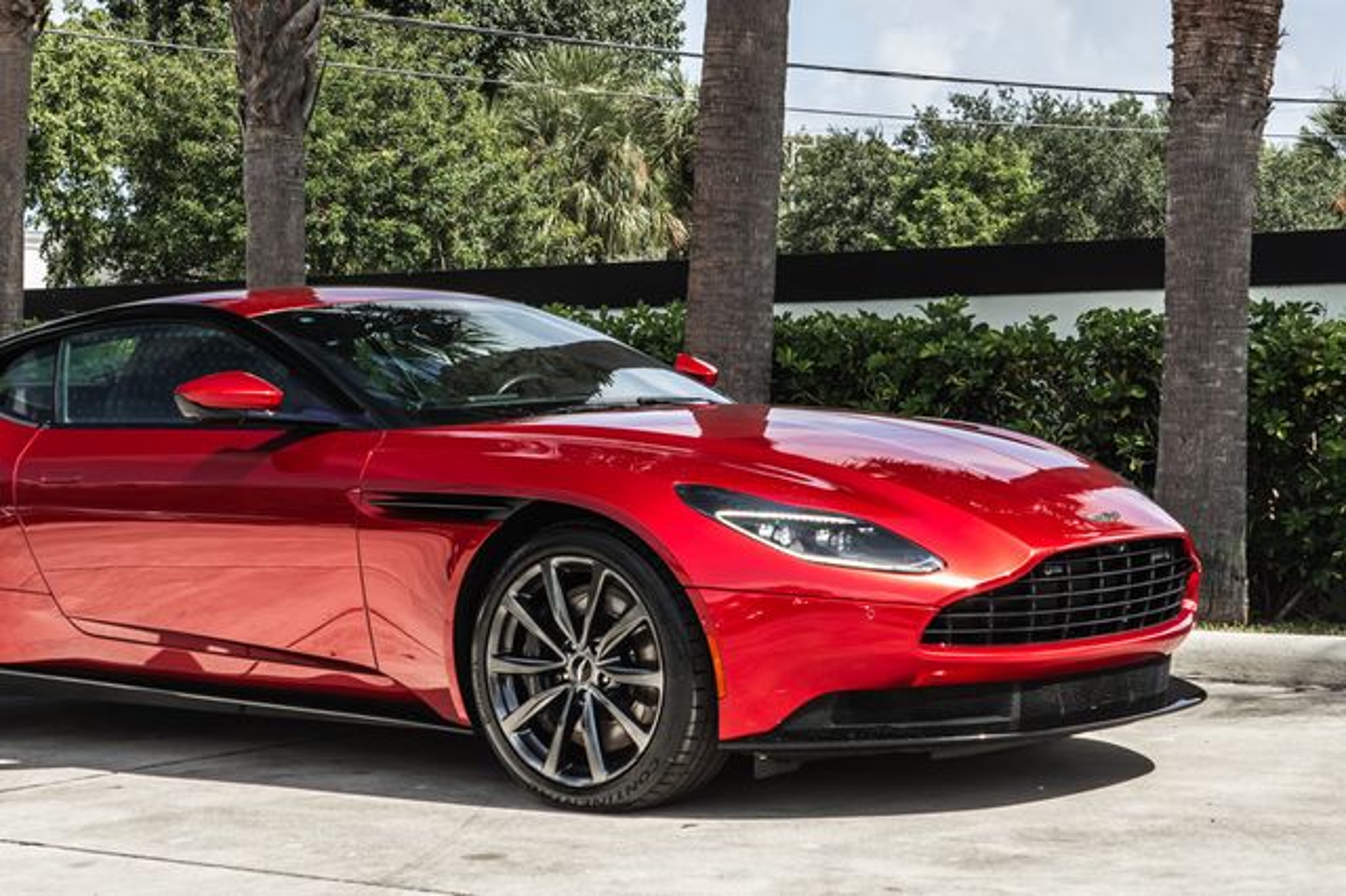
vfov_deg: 16.5
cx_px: 491
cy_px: 418
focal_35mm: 83
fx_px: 3098
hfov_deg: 24.4
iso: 200
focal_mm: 53
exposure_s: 1/125
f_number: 8
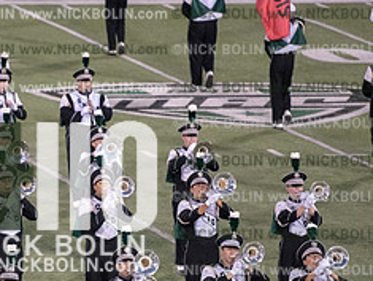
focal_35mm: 474
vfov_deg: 3.1
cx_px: 44
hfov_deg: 4.2
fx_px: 5115
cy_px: 198
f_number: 3.2
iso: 5000
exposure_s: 1/1250
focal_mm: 200
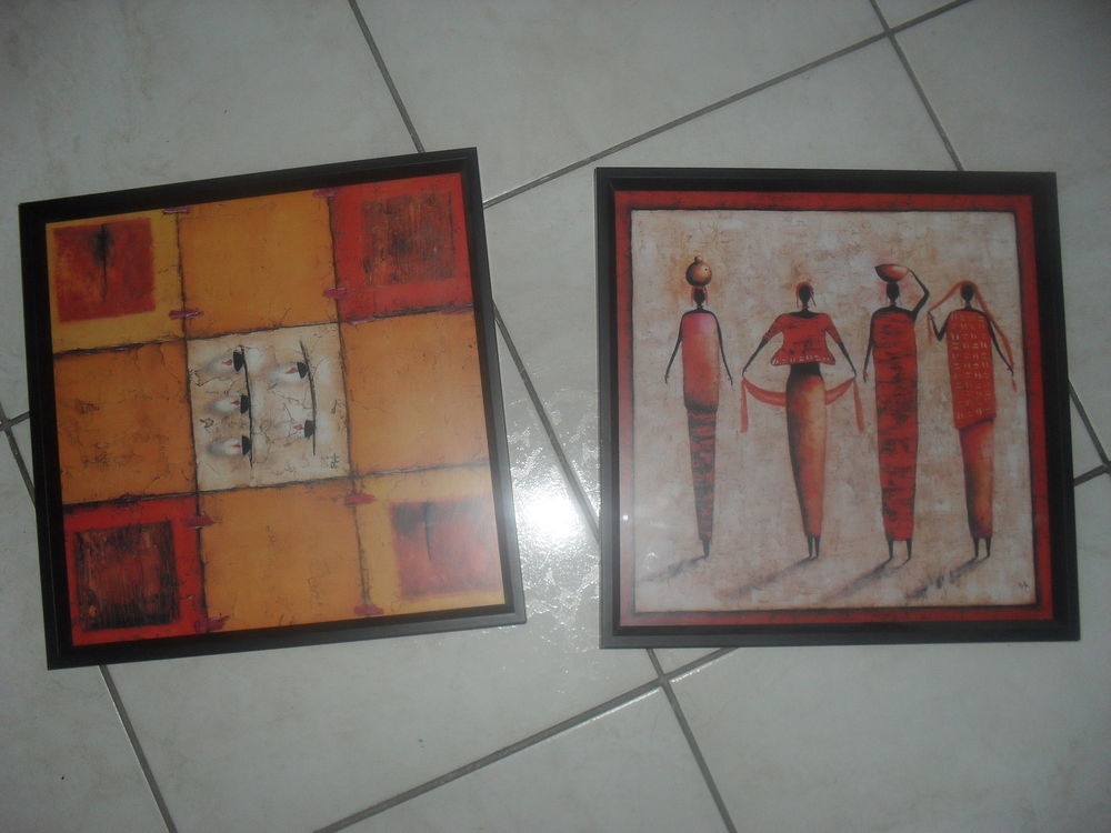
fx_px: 1123
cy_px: 416
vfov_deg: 40.7
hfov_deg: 52.6
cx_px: 556
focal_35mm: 35
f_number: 3.2
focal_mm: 6.3
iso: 200
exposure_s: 1/45
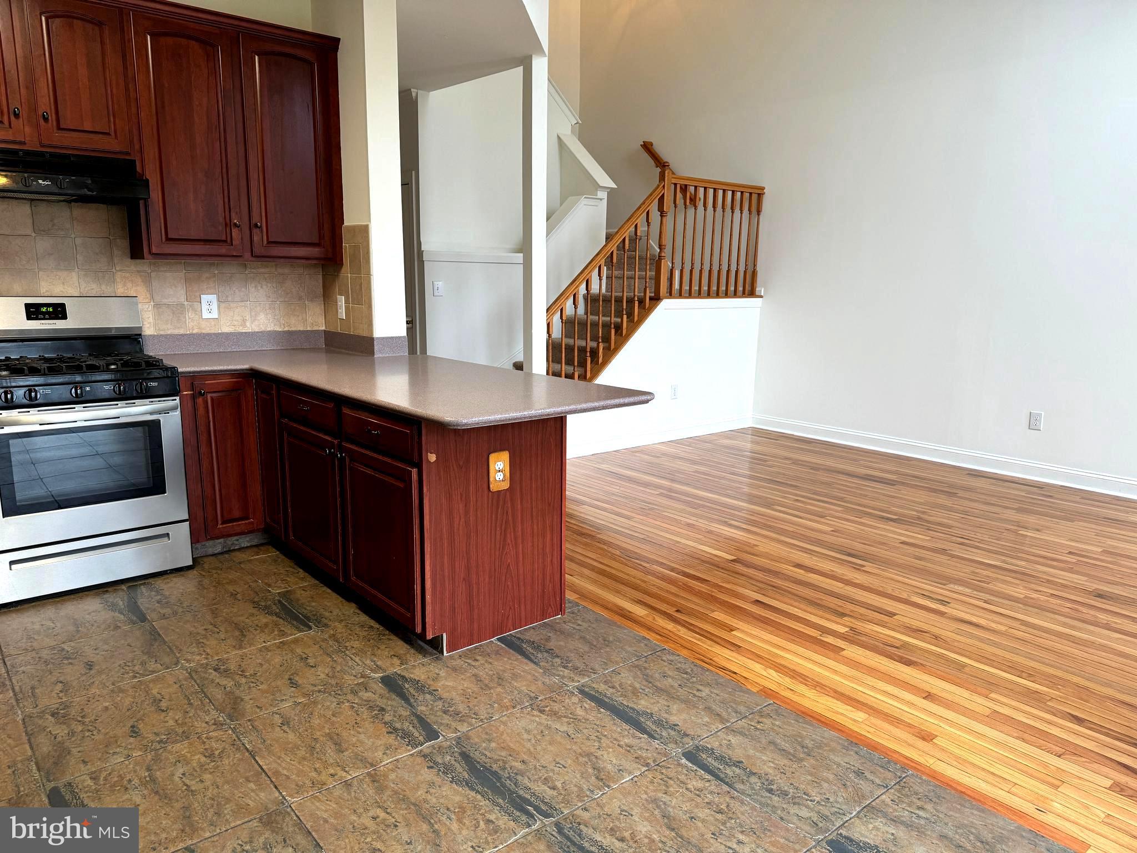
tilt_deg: -11.5
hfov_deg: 71.6
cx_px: 568
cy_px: 426
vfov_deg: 56.8
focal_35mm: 24
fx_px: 788
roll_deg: -1.0
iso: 125
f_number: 1.78
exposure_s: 1/60
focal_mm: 6.86
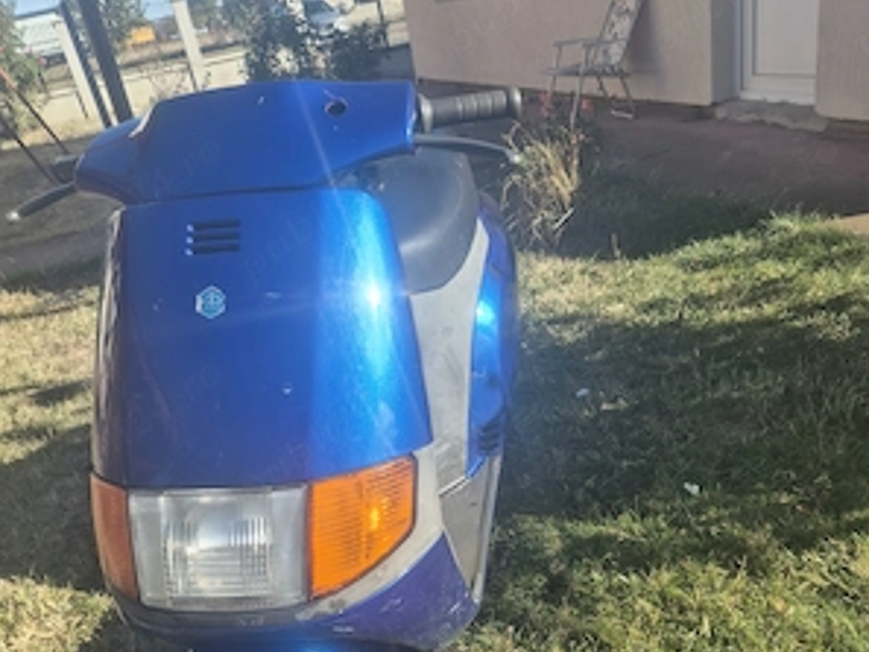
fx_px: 779
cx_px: 436
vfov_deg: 44.1
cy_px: 479
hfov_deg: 58.3
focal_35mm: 31
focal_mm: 5.4
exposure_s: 1/1052
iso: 25
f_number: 1.8
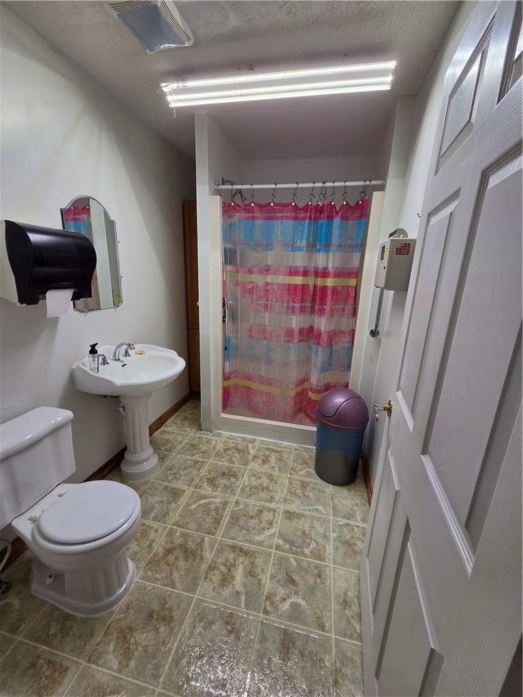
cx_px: 262
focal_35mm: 13
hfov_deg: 89.9
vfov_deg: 106.2
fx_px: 262
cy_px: 348
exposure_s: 1/120
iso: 125
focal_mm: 2.2
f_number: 2.2
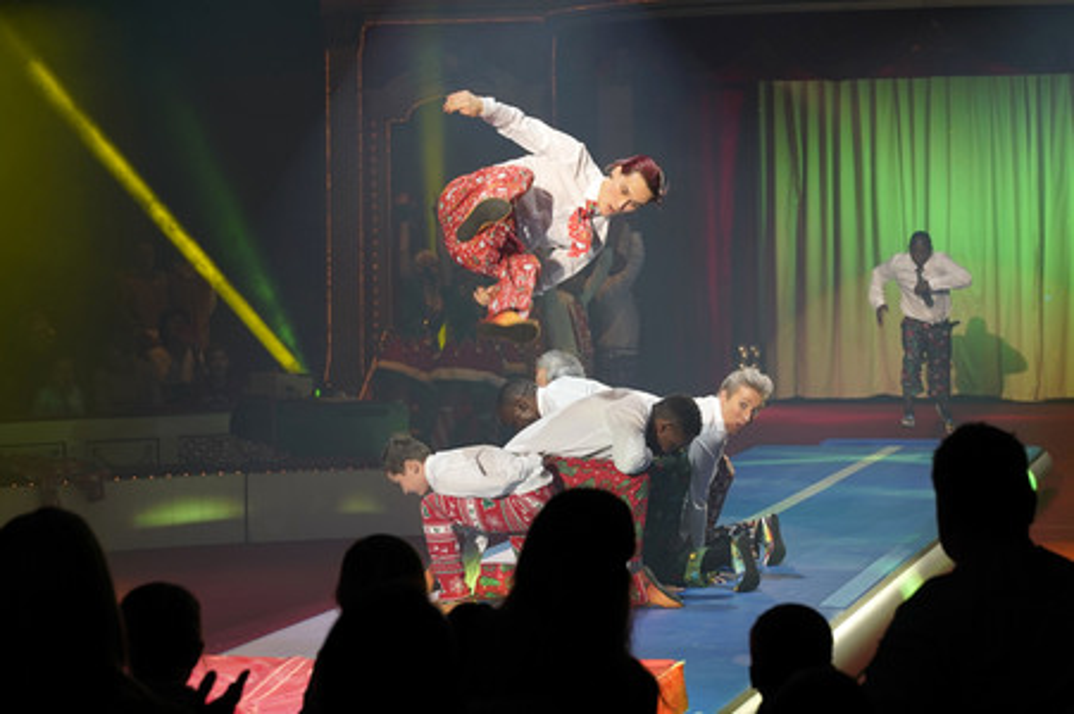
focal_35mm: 75
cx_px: 537
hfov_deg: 27.0
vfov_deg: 18.2
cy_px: 357
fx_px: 2236
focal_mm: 75
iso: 1000
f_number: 5.6
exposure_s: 1/500
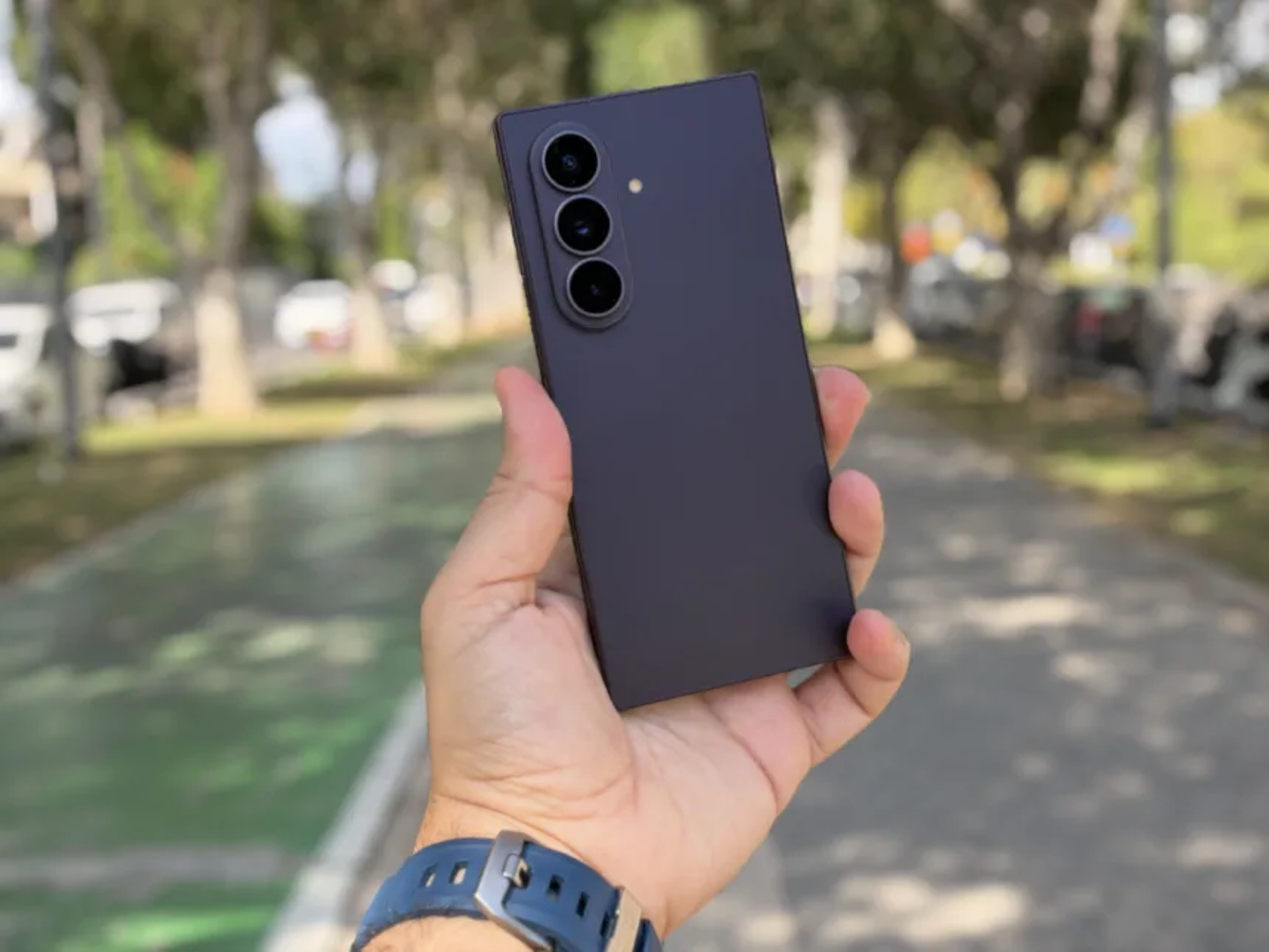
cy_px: 476
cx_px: 634
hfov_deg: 39.7
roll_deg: +1.7
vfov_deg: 30.3
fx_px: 1760
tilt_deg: -6.7
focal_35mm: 48
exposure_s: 1/193
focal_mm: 6.93
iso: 100
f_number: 4
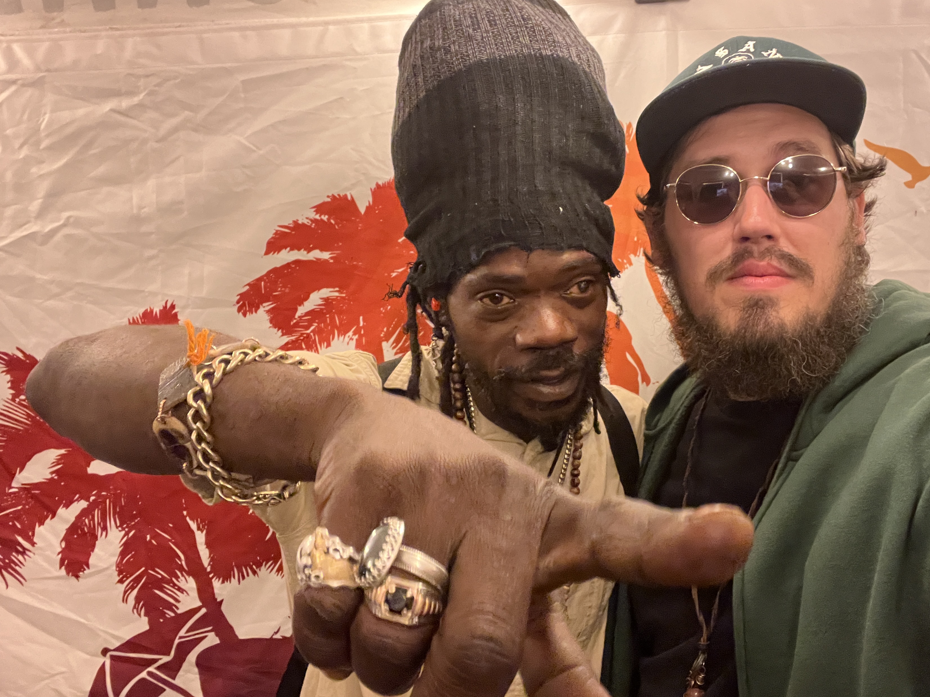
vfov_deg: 49.7
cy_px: 329
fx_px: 752
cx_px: 513
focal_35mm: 28
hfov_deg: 63.3
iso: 800
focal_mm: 2.71
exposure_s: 1/24
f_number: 2.2
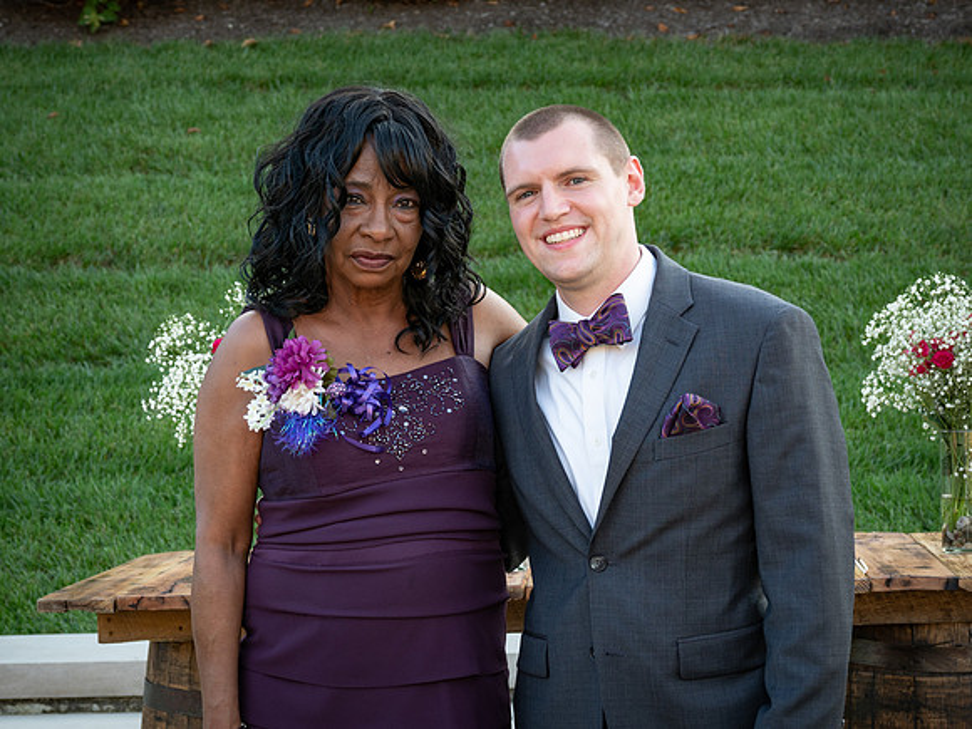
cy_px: 404
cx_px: 486
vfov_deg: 17.5
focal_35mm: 84
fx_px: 2366
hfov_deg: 23.2
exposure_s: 1/80
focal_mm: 38
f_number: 5
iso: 200
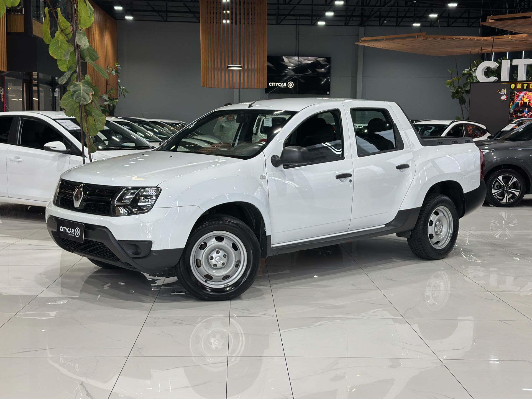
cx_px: 266
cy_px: 200
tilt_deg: -6.1
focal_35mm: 48
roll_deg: -1.4
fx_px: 738
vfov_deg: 30.3
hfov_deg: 39.7
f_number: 1.78
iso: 100
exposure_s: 1/120
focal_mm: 6.86
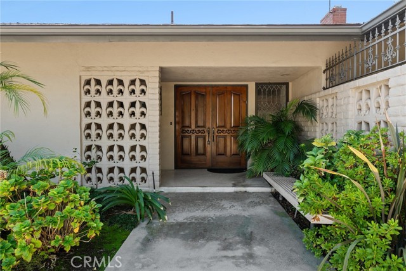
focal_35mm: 24
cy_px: 136
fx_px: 271
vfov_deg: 53.2
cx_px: 203
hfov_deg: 73.7
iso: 250
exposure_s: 1/125
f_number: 8
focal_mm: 24
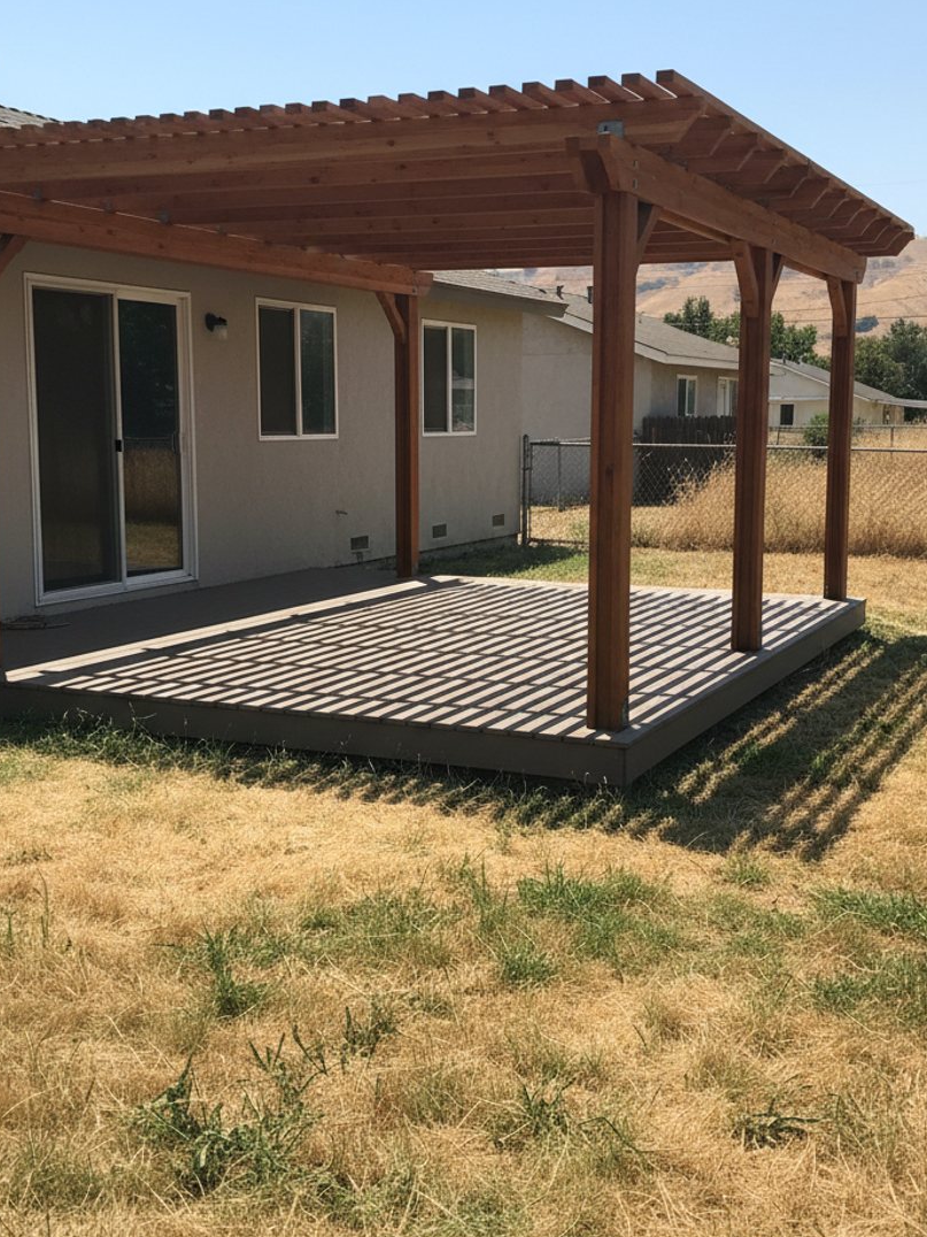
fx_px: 1035
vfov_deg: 61.7
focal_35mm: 29
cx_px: 507
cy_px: 612
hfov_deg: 48.2
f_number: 1.5
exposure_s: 1/271
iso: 1405
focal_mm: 5.7
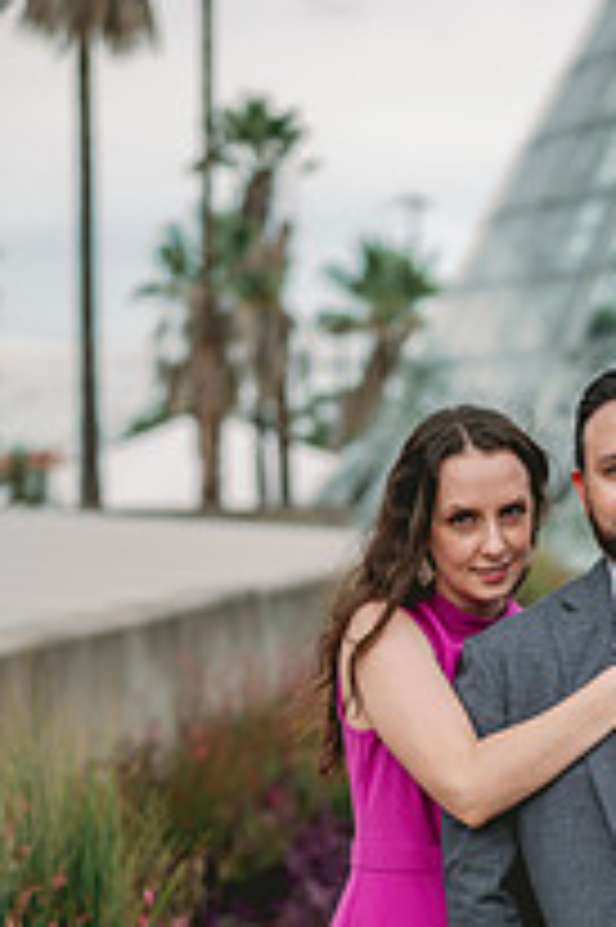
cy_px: 752
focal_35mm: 109
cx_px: 560
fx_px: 2802
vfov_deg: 18.6
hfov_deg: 12.4
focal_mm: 50
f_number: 2
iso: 80
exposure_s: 1/800
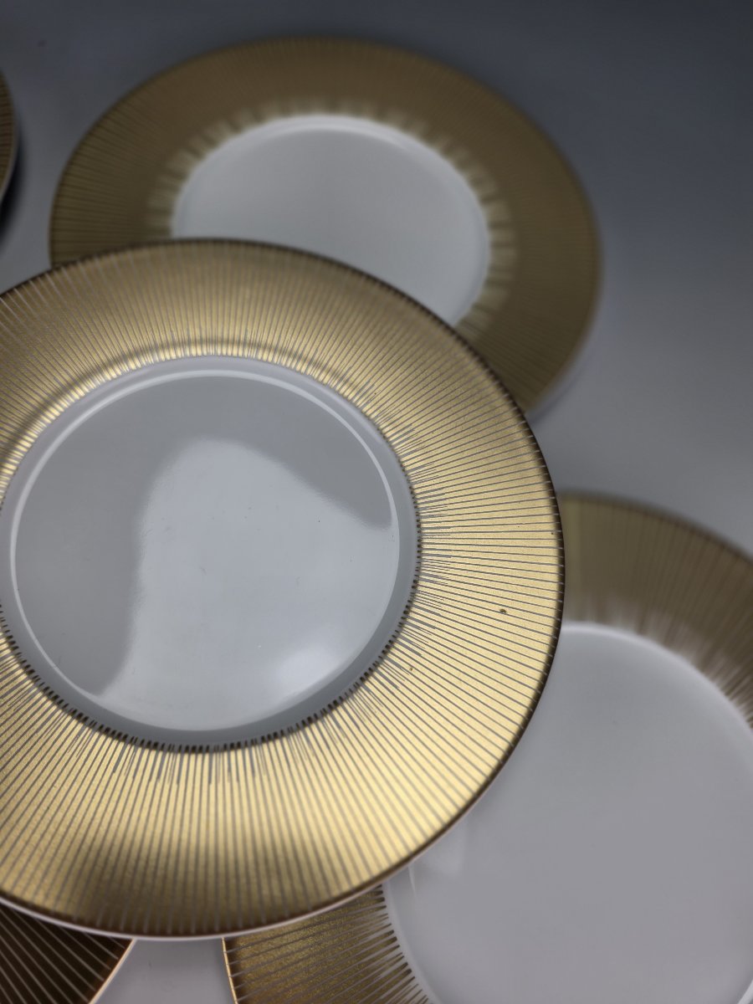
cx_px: 376
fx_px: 667
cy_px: 502
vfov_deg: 73.9
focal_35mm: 23
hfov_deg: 58.9
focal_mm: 6.3
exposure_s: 1/100
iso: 20
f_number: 1.7
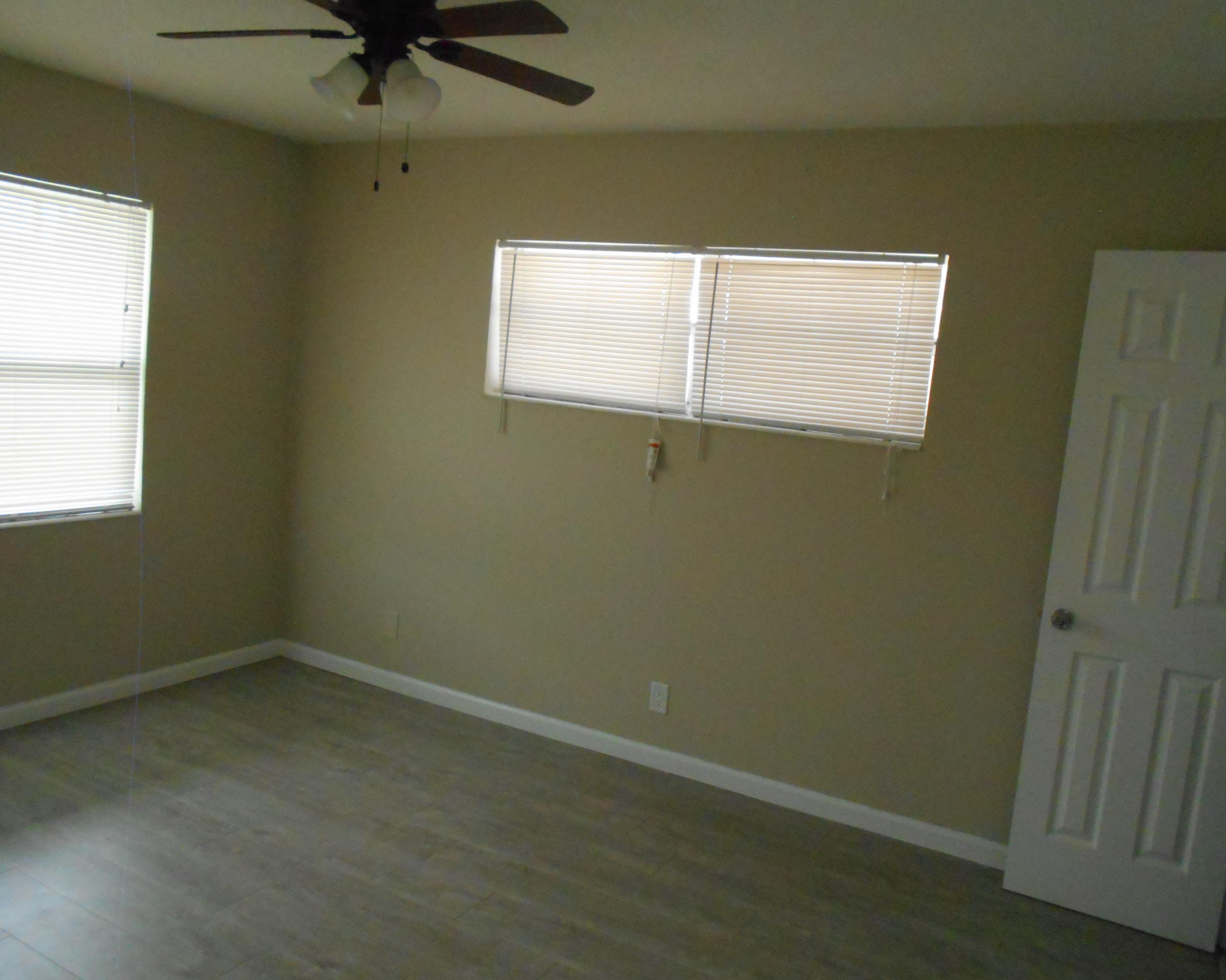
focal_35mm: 28
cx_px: 611
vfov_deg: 51.5
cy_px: 504
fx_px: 1016
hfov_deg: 62.2
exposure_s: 1/200
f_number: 3.2
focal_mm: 4.6
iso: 800
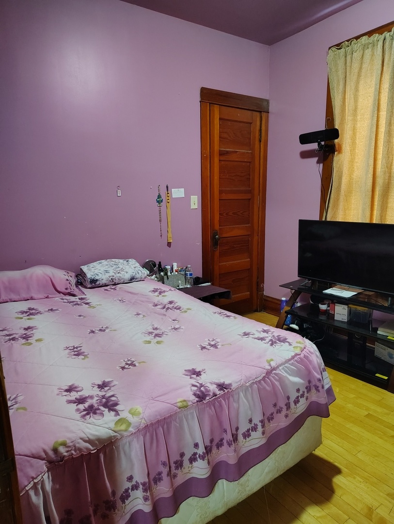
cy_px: 262
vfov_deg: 71.5
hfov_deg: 56.9
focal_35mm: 24
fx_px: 363
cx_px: 197
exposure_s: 1/24
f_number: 1.8
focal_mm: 5.56
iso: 4094
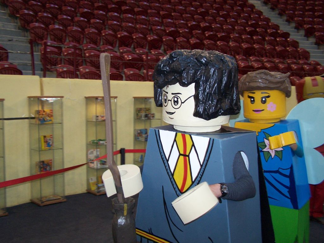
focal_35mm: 38
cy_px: 122
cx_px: 162
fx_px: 356
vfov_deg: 37.7
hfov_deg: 49.0
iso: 140
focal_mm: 6.3
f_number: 2.8
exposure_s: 1/60
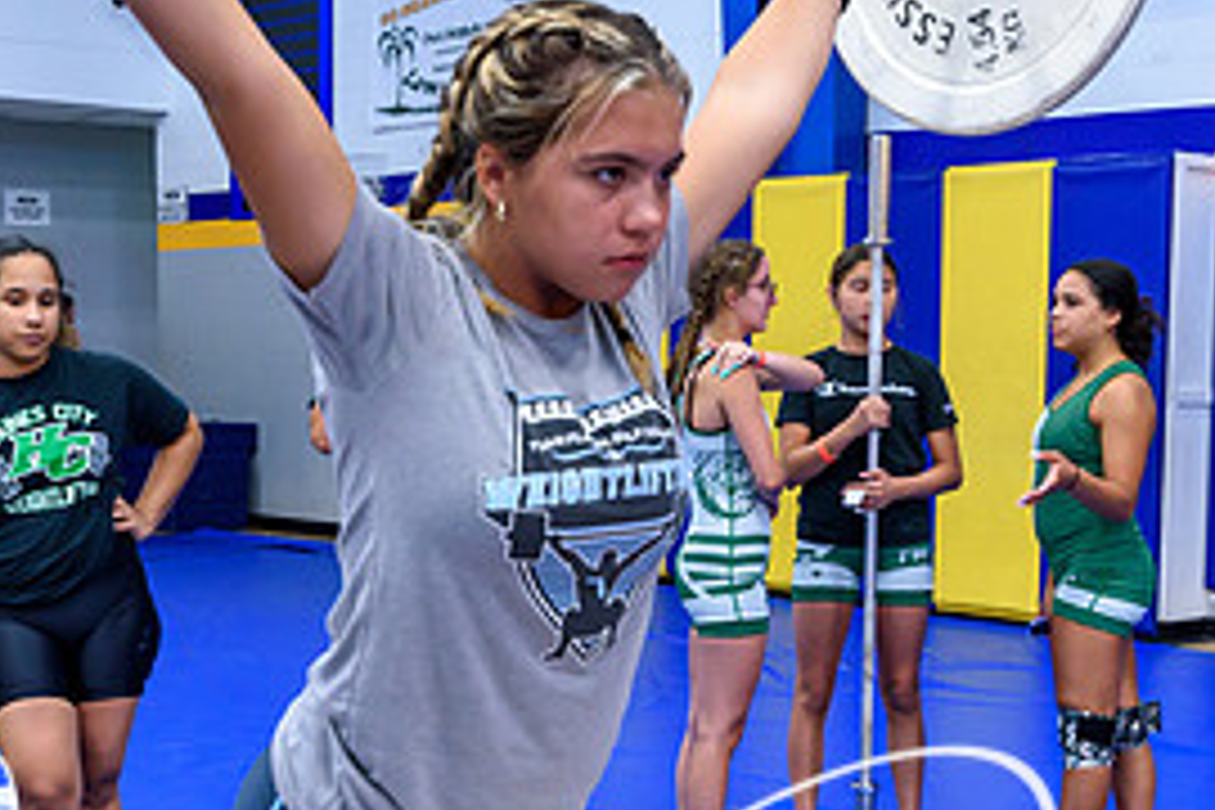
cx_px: 418
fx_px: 2261
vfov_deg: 20.2
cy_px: 574
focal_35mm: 67
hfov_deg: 29.9
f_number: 4
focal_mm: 20
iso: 640
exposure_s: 1/60
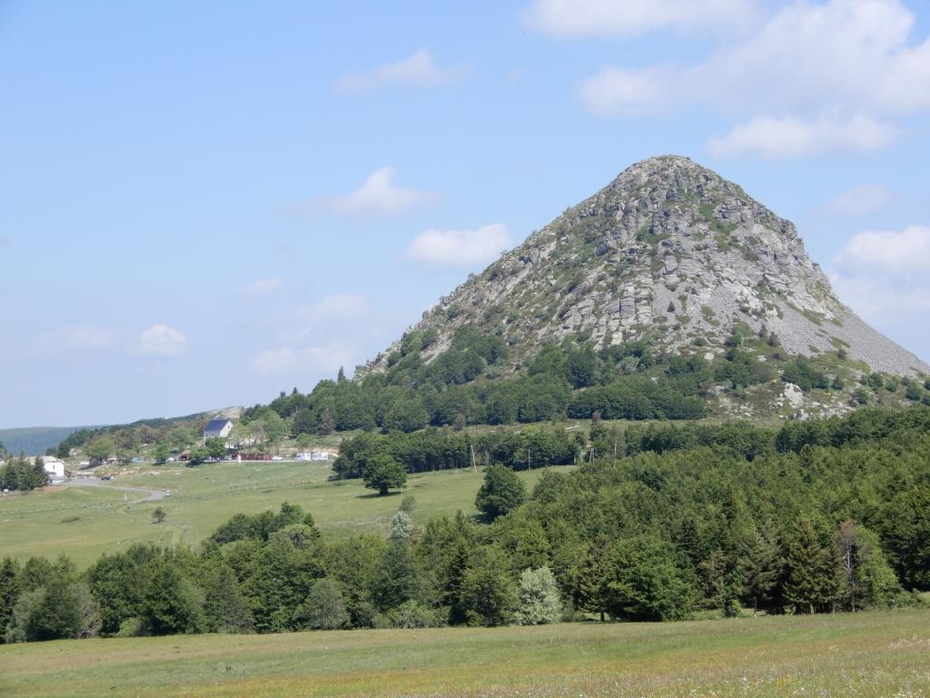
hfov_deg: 25.3
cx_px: 465
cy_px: 349
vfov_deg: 19.1
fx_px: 2069
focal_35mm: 77
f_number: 4.5
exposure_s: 1/400
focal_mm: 13.7
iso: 80
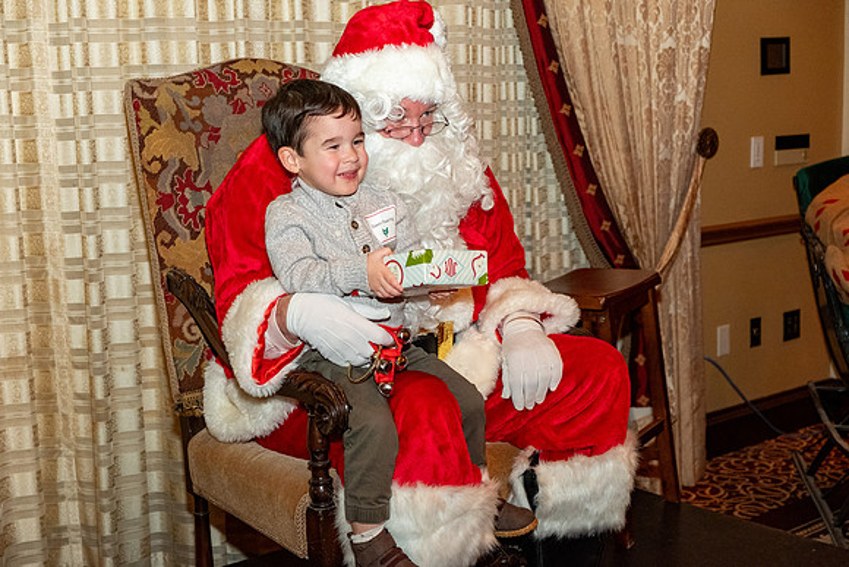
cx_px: 424
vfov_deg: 26.5
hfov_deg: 38.9
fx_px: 1203
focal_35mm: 51
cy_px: 284
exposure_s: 1/125
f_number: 3.6
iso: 2500
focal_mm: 34.3
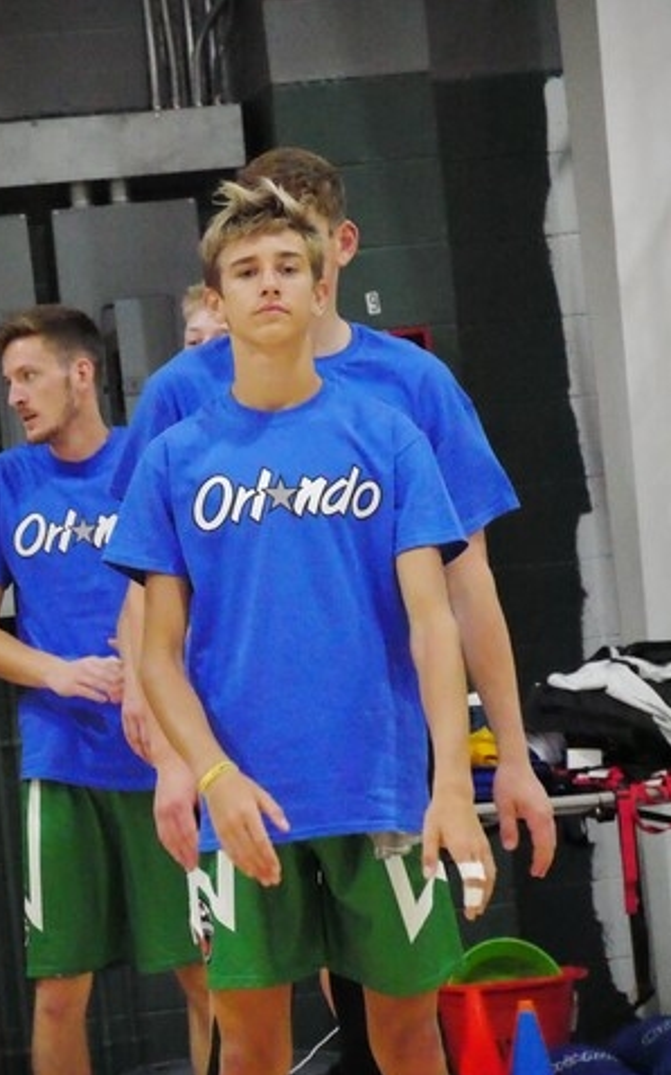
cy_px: 539
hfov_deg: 6.3
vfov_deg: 10.1
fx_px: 6058
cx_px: 302
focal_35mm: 207
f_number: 5.4
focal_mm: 97
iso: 25600
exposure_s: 1/500
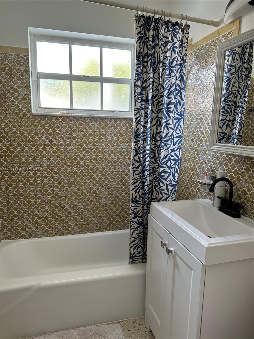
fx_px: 235
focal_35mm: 24
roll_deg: -0.5
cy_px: 170
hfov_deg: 56.8
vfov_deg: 71.6
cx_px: 127
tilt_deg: -8.7
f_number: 1.78
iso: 125
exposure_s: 1/121
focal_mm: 6.86
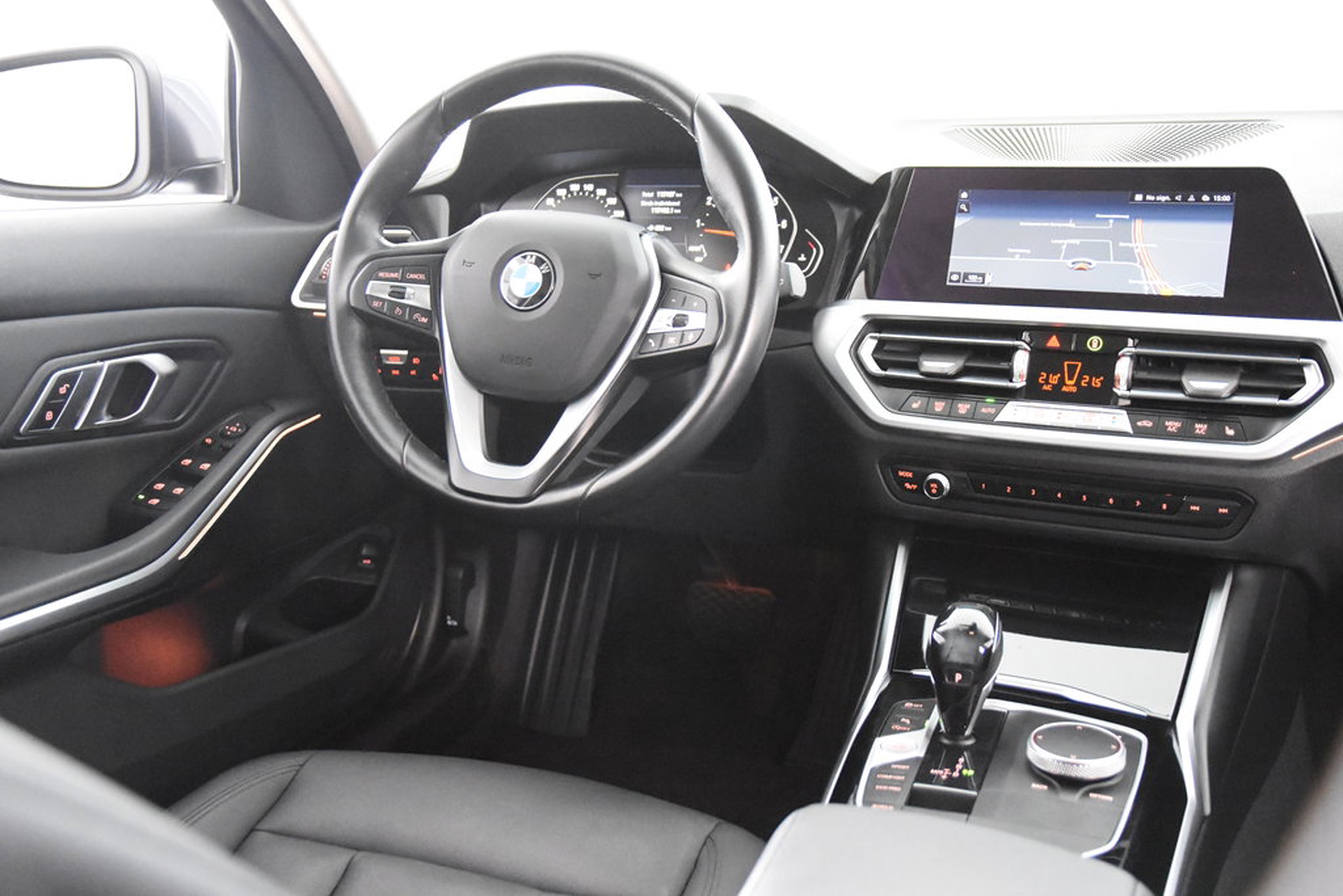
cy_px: 448
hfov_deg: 49.5
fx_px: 1455
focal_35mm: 39
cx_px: 672
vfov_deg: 34.2
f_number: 3.2
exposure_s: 1/40
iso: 11400
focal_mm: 26
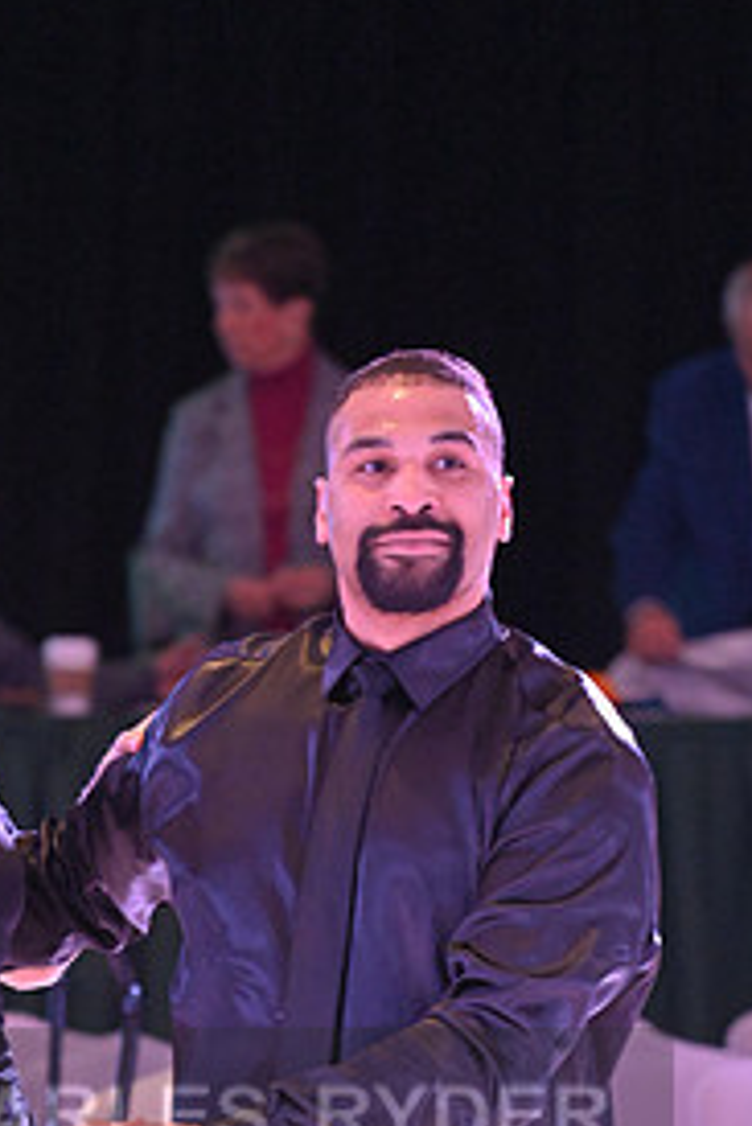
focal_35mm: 392
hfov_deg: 3.5
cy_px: 1167
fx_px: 12266
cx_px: 109
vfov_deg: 5.2
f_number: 5
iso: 5000
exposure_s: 1/400
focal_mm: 185
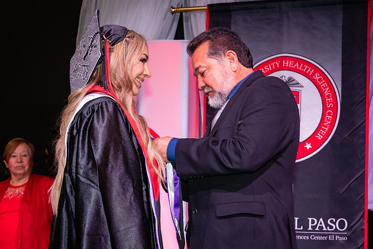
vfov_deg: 14.4
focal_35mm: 95
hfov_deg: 21.4
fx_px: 985
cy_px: 149
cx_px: 187
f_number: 5.6
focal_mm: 70
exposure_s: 1/160
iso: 1000
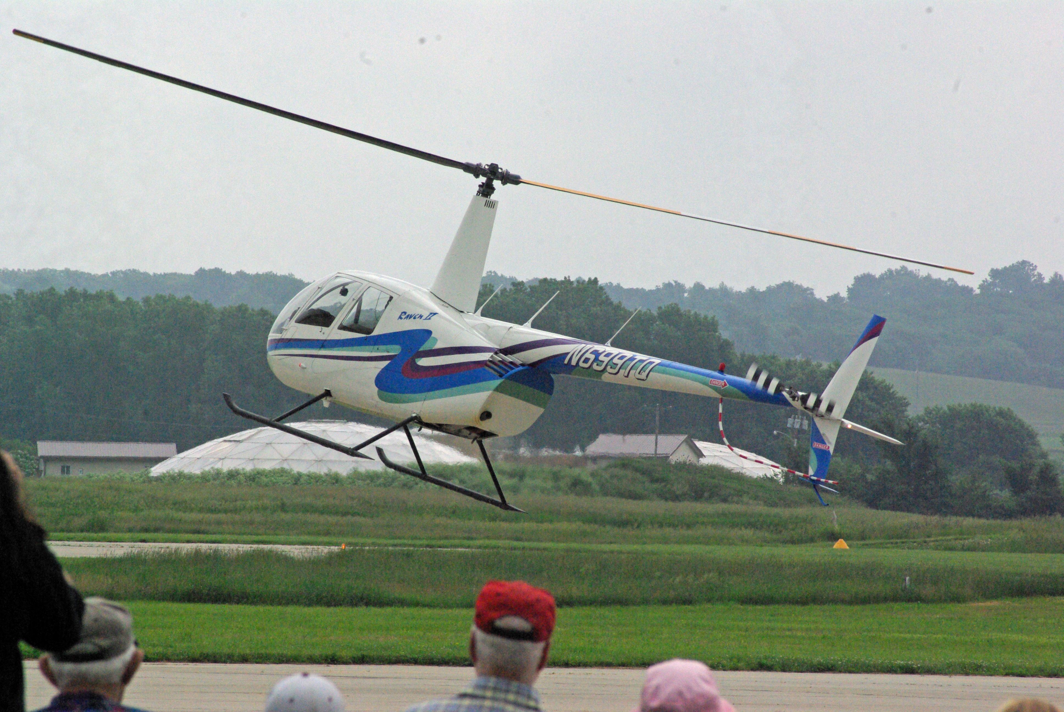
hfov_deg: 6.9
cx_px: 532
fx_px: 8877
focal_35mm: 300
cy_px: 356
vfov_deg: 4.6
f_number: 13
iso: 1100
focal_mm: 200
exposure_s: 1/2000
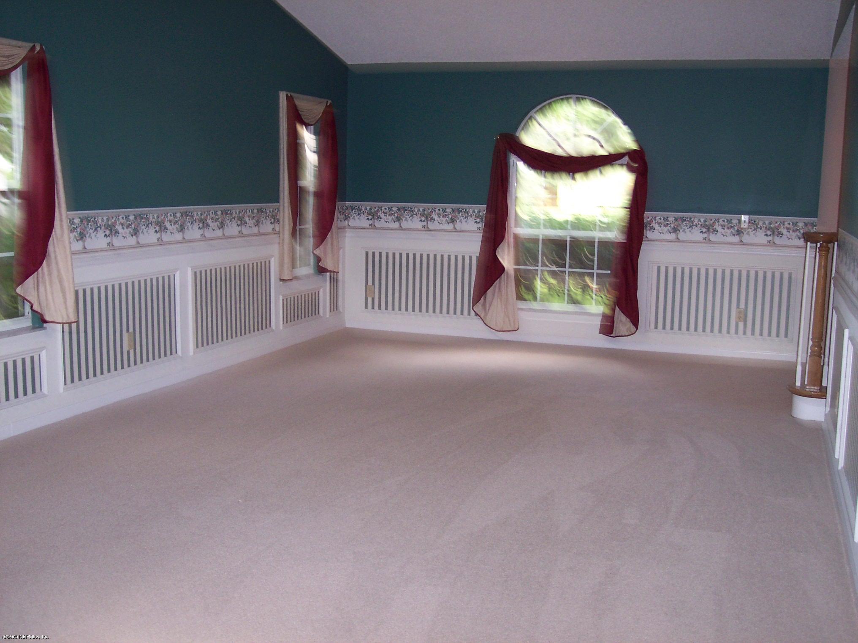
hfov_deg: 49.0
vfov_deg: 37.7
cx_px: 429
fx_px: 942
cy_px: 322
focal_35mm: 38
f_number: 2.8
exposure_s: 1/30
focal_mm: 8
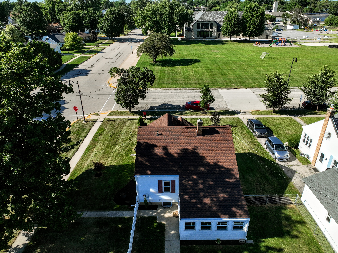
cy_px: 126
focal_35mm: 24
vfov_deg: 56.8
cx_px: 169
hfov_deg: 71.6
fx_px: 234
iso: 400
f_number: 2.8
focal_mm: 12.29
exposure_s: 1/3200
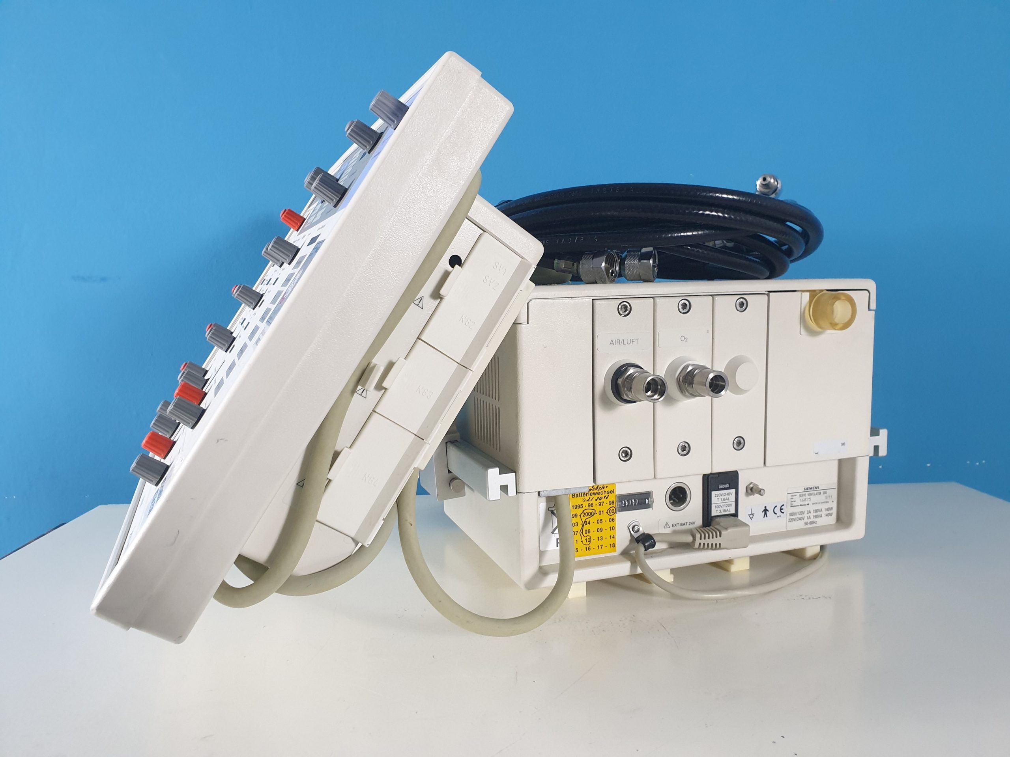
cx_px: 505
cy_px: 378
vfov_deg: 53.1
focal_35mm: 26
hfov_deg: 67.3
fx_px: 759
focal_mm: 4.3
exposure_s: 1/33
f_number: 2.4
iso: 320
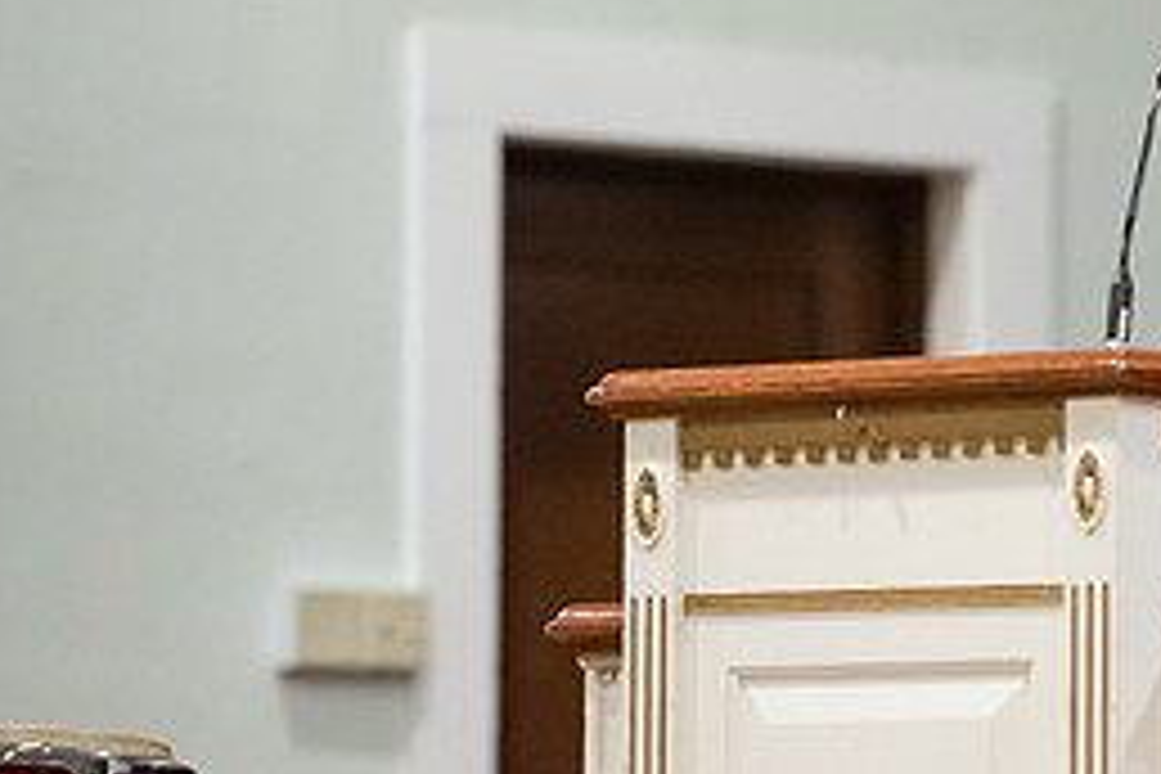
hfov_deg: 5.1
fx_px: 13060
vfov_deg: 3.4
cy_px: 439
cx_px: 1120
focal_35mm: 405
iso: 6400
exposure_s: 1/200
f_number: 2.8
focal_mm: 180
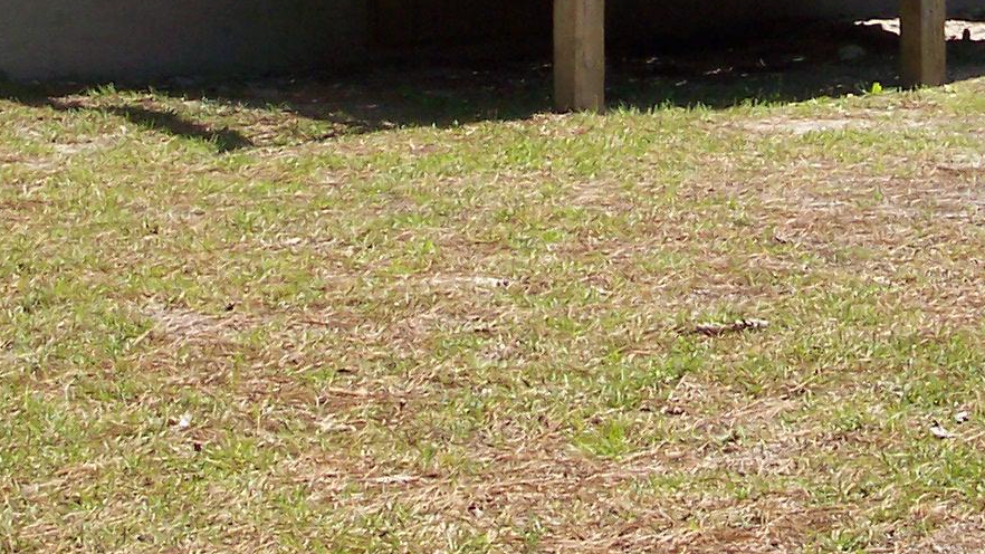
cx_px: 755
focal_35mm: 121
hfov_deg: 17.6
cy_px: -467
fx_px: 3160
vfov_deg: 9.5
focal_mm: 8
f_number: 4.8
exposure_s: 1/500
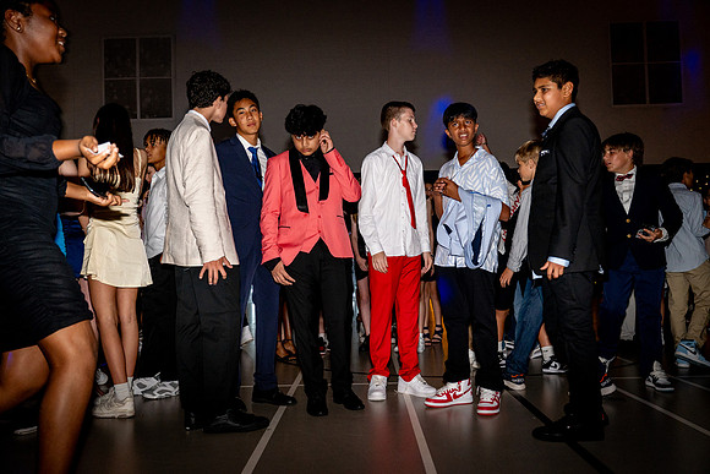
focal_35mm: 32
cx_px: 355
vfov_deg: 41.1
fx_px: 631
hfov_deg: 58.7
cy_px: 237
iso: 1250
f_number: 4
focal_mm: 32
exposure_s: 1/80
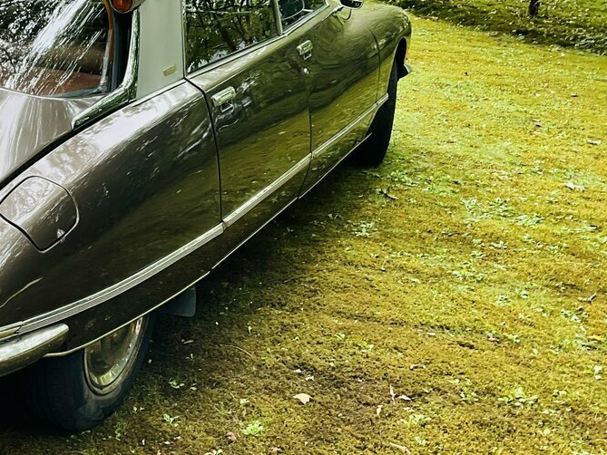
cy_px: 174
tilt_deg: -20.0
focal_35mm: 52
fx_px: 912
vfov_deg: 28.0
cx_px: 81
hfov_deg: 35.0
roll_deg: -2.5
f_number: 1.8
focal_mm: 3
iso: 50
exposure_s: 1/122
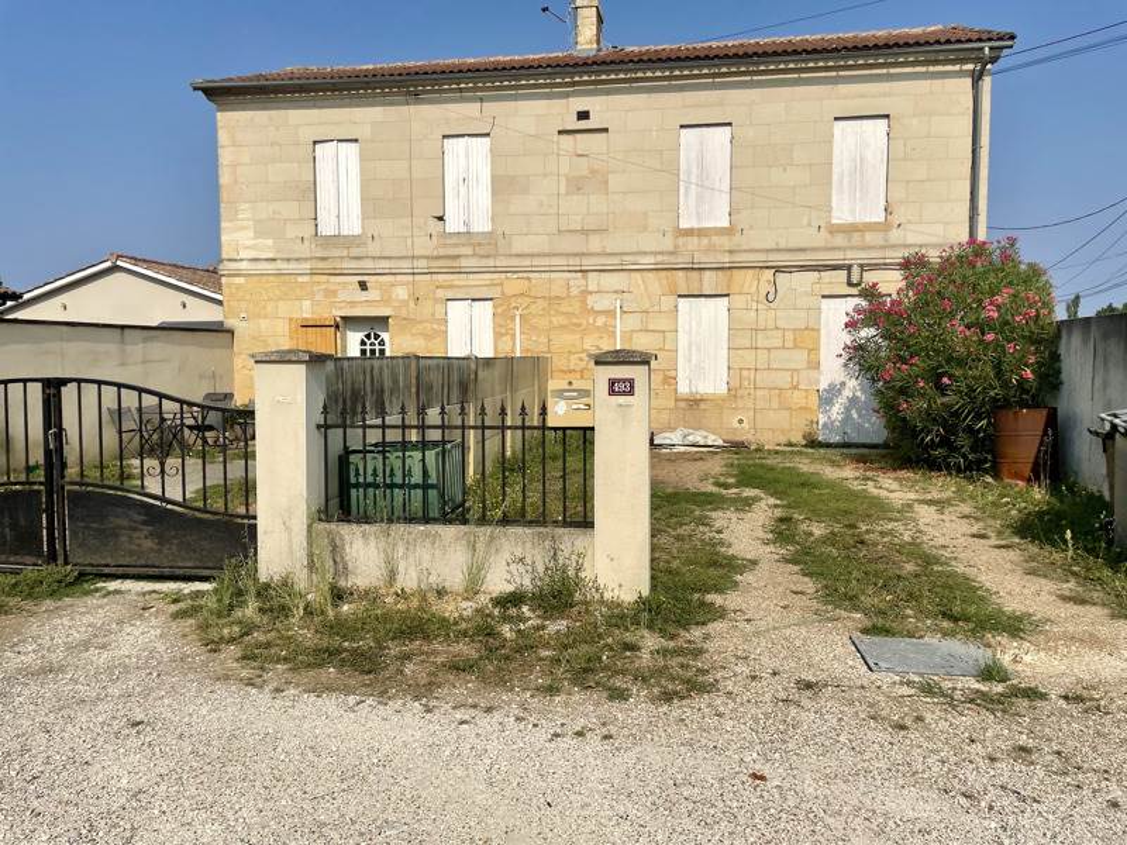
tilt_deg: -5.1
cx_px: 564
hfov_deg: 67.3
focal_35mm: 26
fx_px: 846
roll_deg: +0.8
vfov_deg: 53.1
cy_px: 422
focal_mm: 4.2
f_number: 1.6
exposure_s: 1/7299
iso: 32
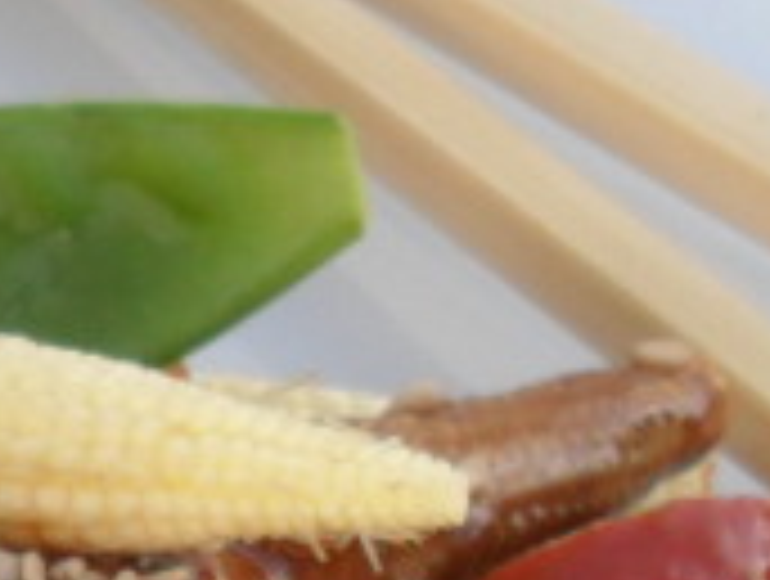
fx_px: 4659
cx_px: -865
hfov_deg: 8.8
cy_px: 751
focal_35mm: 209
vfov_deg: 7.1
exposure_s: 1/180
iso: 100
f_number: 3.2
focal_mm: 6.3
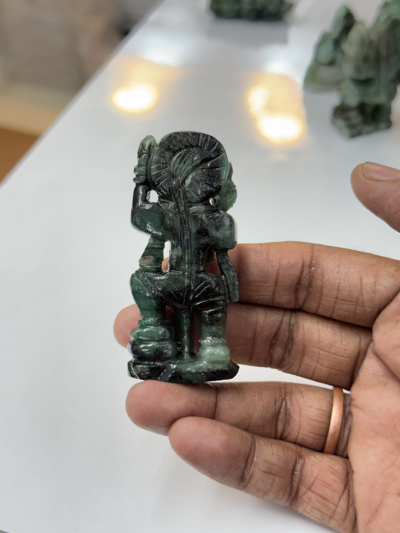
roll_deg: -3.3
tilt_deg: -39.9
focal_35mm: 48
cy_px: 266
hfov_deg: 30.3
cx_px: 200
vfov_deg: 39.7
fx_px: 740
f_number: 1.78
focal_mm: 6.76
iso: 100
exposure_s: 1/100
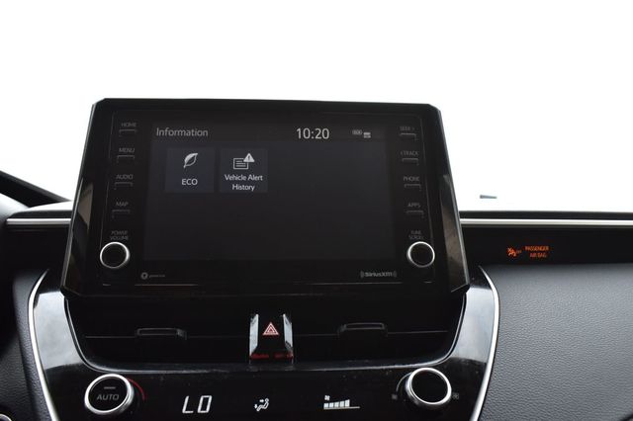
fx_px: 527
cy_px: 210
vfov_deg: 43.6
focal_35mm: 30
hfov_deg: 62.0
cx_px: 316
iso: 400
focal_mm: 20
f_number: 9
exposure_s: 1/100
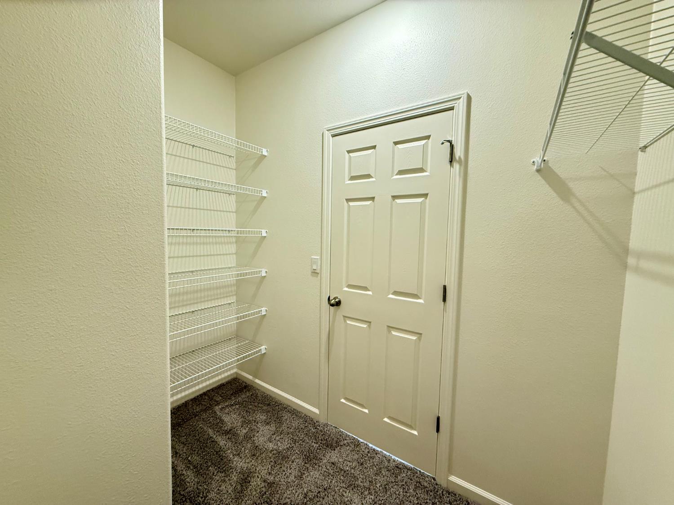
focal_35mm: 14
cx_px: 337
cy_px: 252
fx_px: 273
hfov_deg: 102.1
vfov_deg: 85.7
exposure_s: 1/60
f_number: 2.2
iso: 320
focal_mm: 2.22
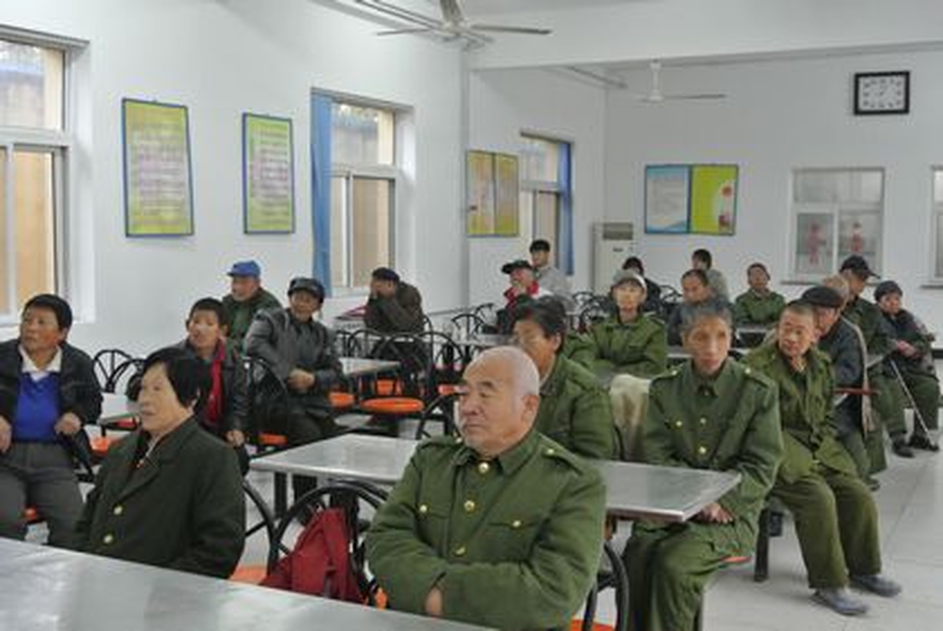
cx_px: 472
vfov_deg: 32.0
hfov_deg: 46.4
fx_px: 1101
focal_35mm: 42
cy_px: 316
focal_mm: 15.7
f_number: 4.2
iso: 1600
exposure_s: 1/30
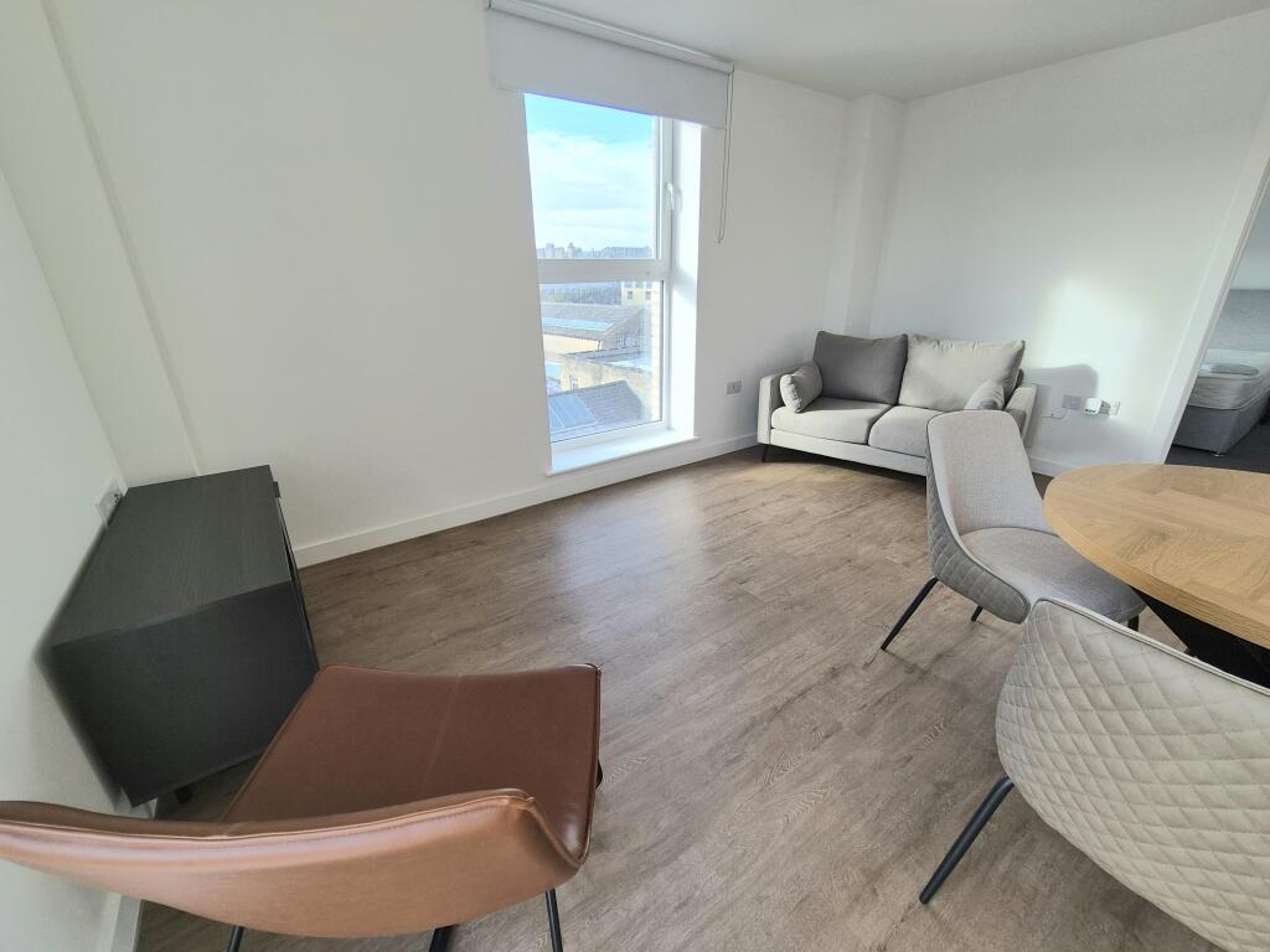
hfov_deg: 106.2
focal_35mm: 13
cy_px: 476
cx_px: 635
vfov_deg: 89.9
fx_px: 477
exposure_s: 1/167
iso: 50
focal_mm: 2.2
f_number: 2.2
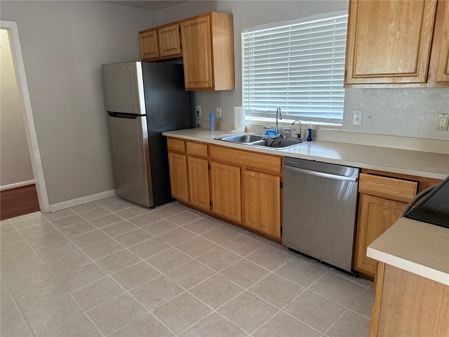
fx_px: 311
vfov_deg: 56.8
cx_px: 224
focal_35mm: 24
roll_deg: +0.7
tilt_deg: -13.7
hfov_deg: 71.6
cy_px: 168
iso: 250
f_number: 1.78
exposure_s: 1/60
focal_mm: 6.76
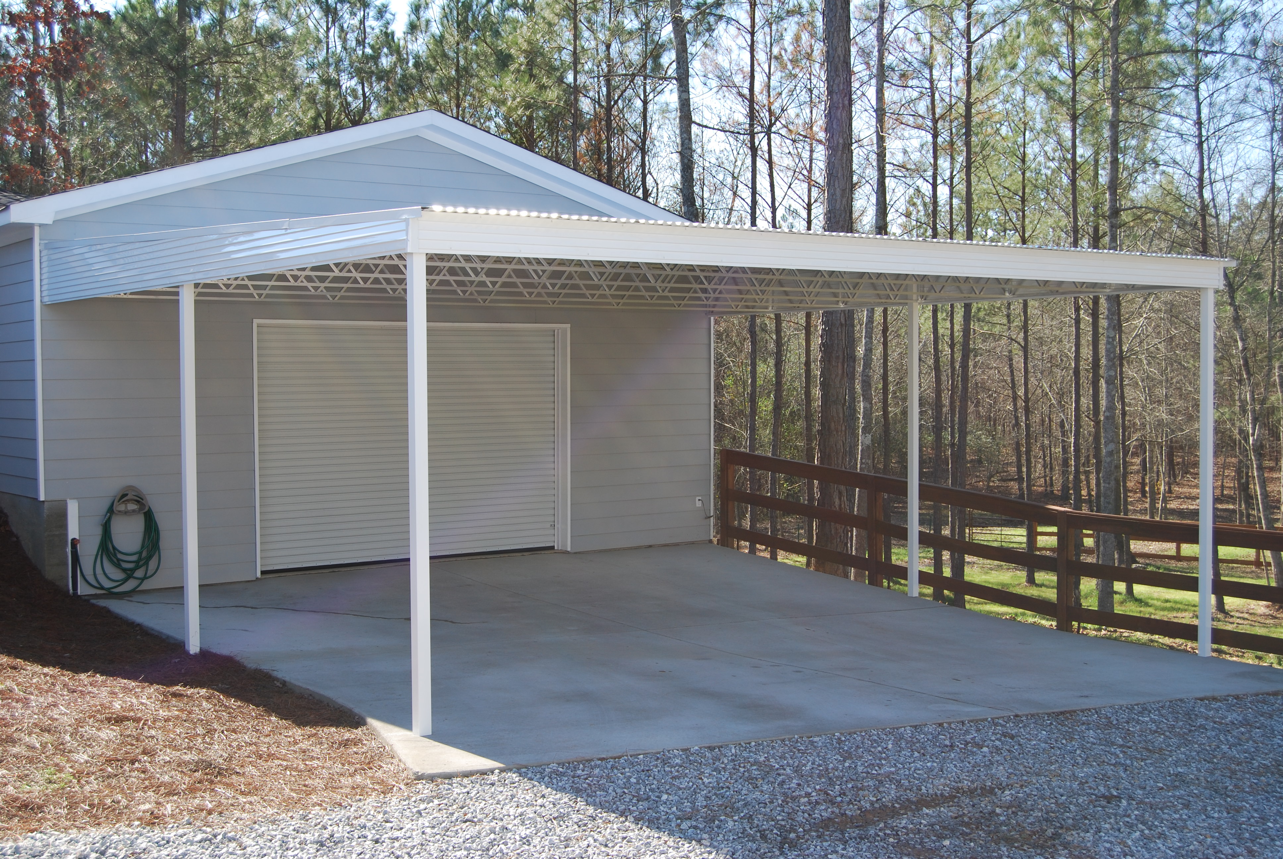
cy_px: 430
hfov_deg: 46.3
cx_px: 642
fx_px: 1499
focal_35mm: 42
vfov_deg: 32.0
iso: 100
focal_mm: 28
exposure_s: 1/125
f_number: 5.6
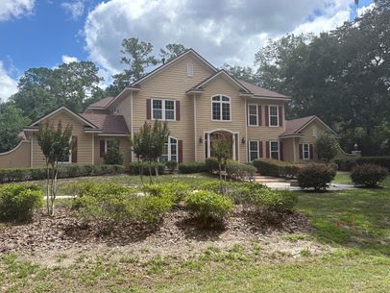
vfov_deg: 44.2
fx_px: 361
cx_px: 187
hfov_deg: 56.8
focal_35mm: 32
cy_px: 148
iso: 50
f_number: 1.6
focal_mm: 5.96
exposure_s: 1/1901
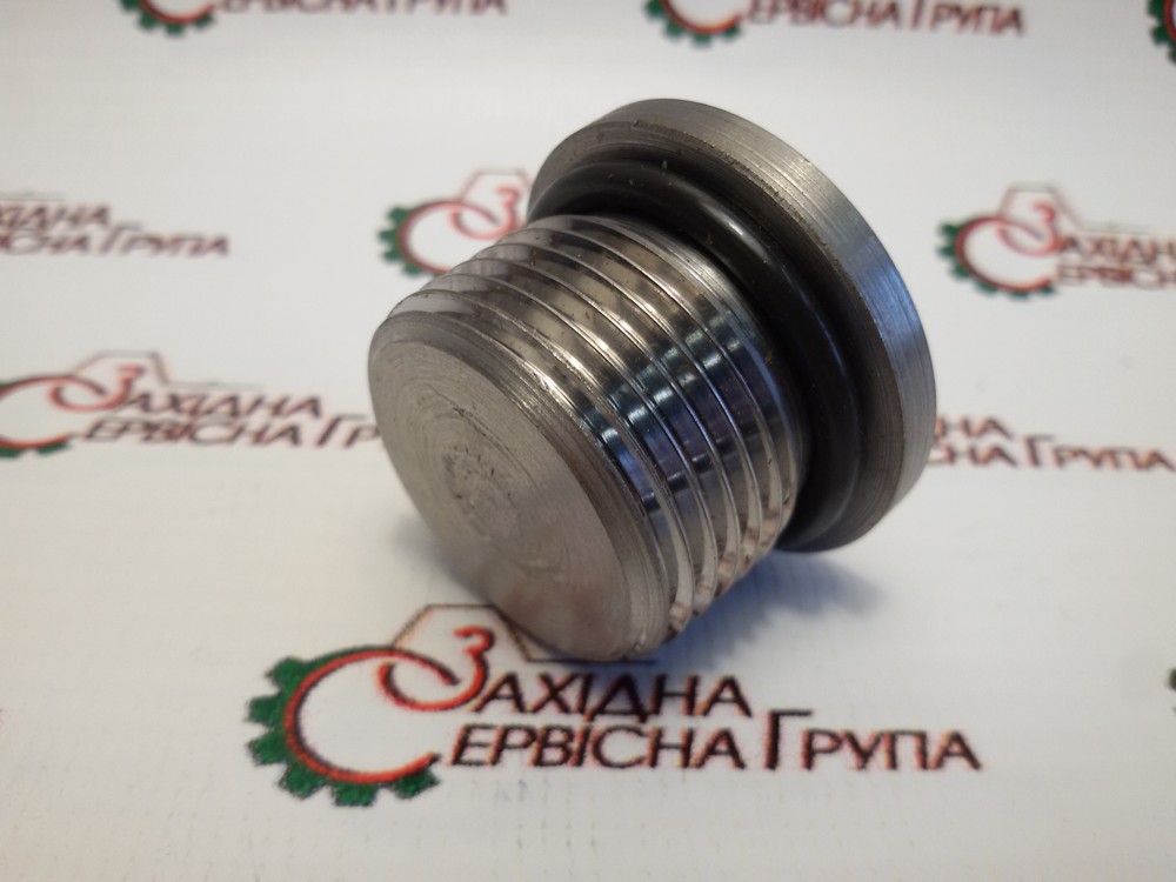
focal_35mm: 31
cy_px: 441
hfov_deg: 58.4
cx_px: 588
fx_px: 1053
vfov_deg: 45.4
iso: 40
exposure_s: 1/50
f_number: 2.4
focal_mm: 2.93
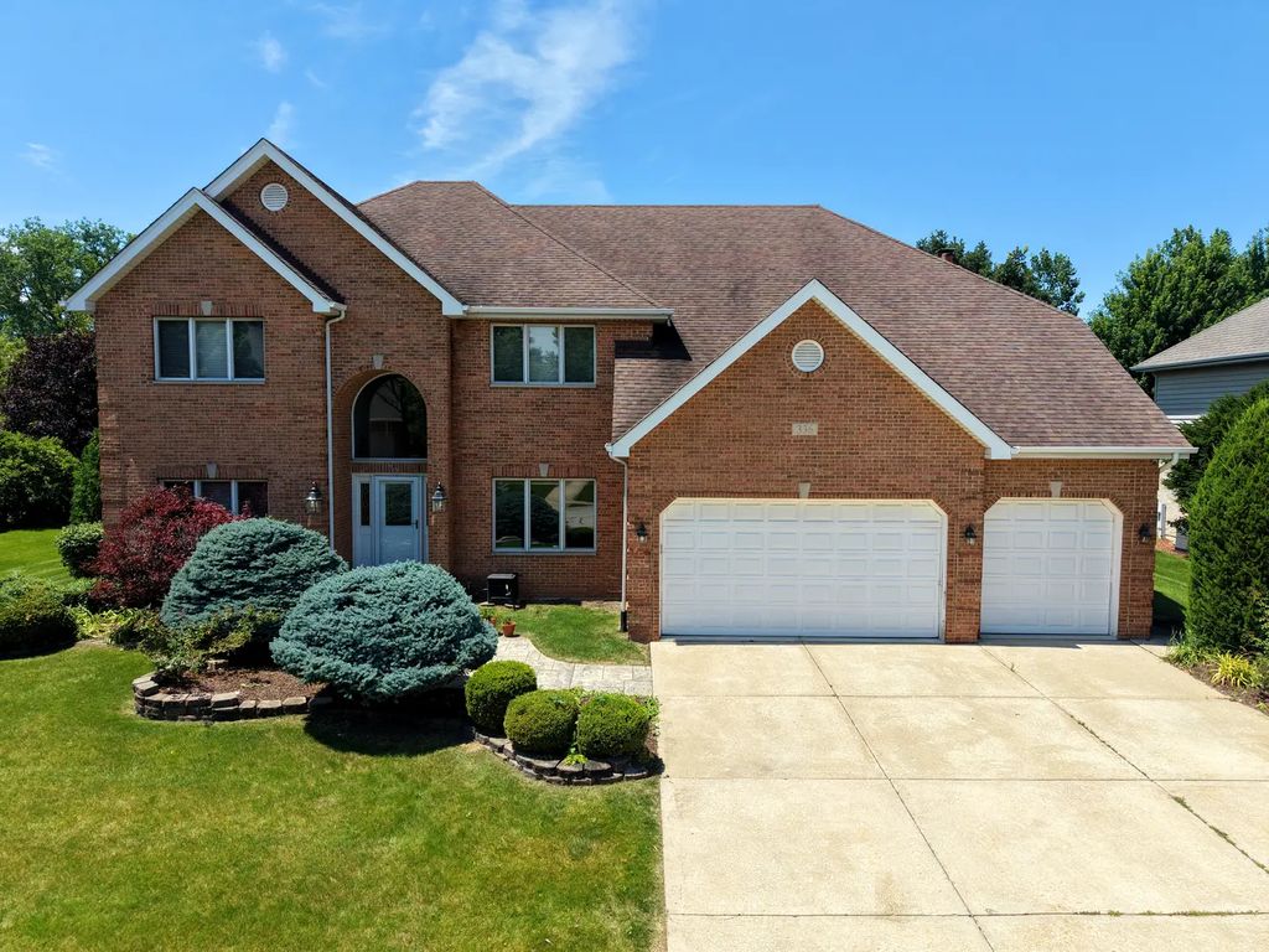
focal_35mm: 24
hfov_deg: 71.6
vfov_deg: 56.8
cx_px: 634
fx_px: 880
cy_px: 476
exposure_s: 1/6000
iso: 280
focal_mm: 8.7
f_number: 1.8
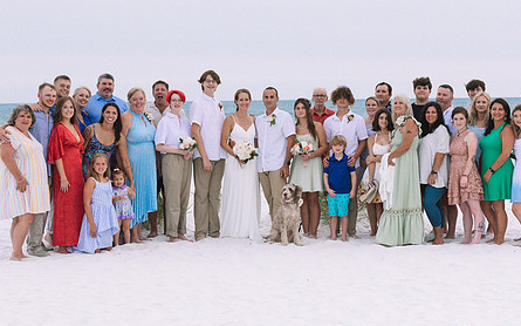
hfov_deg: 22.3
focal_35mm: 93
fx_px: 1320
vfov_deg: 14.1
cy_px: 154
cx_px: 301
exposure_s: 1/4000
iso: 2000
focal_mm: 70
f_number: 5
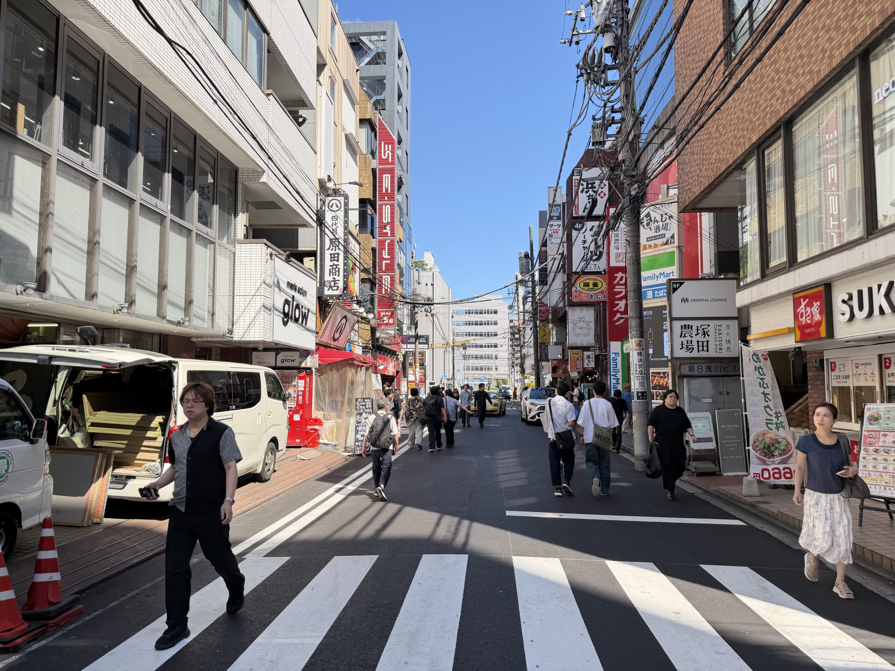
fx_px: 621
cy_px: 336
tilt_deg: +5.1
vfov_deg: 56.8
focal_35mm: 24
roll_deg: +0.0
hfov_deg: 71.6
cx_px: 448
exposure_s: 1/2525
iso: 80
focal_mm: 6.76
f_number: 1.78
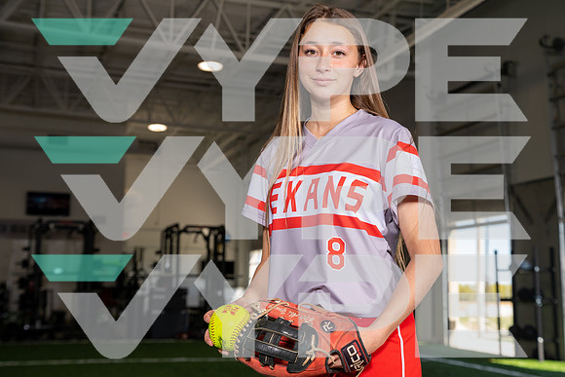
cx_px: 282
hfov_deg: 35.0
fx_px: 895
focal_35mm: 57
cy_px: 188
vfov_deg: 23.8
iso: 200
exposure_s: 1/200
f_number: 5.6
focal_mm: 57
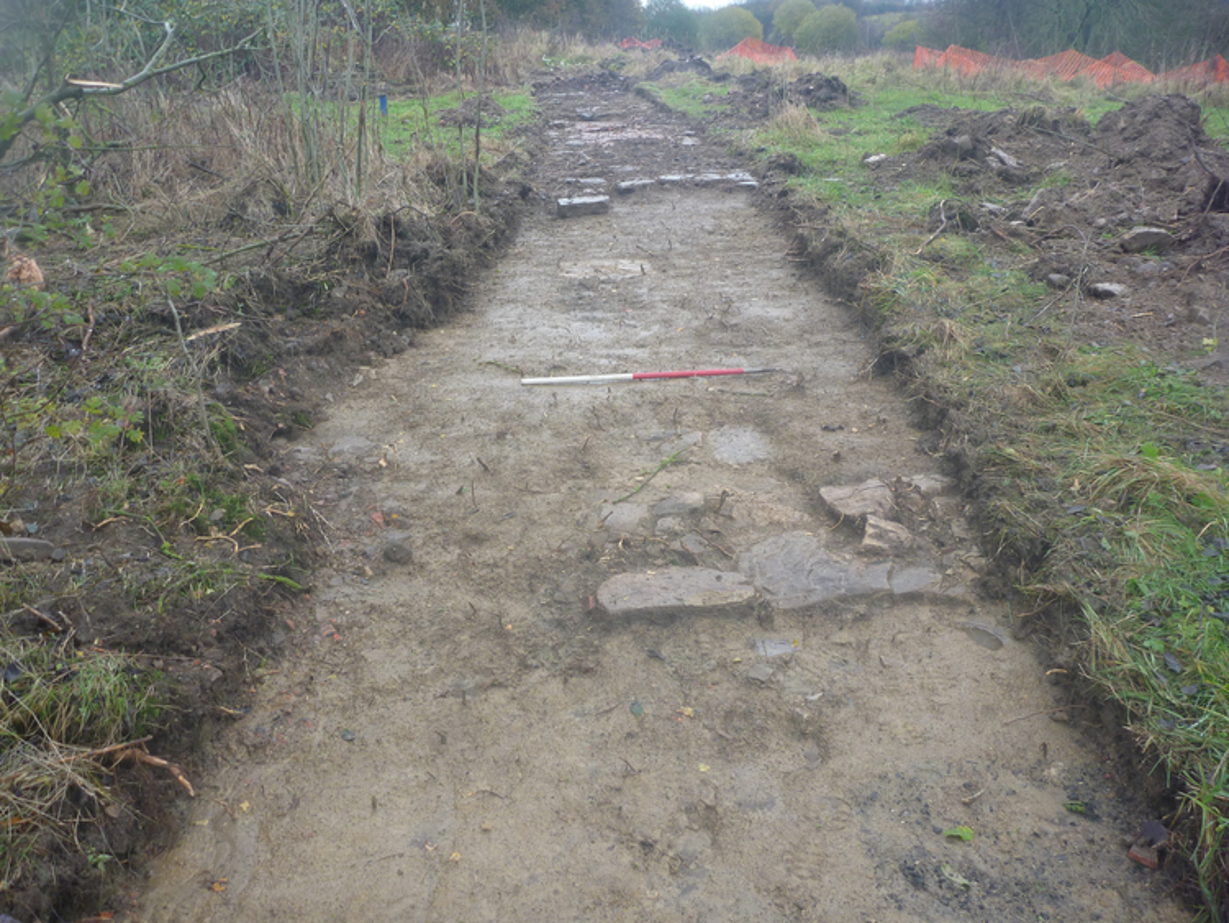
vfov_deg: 49.8
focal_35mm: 28
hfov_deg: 63.4
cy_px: 462
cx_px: 614
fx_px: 994
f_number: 3.3
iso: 80
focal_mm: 4.9
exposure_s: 1/40
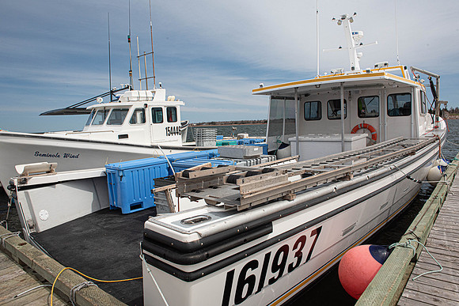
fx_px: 306
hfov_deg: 73.7
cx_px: 230
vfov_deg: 53.2
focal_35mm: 24
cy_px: 153
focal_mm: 24
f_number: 11
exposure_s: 1/500
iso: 400
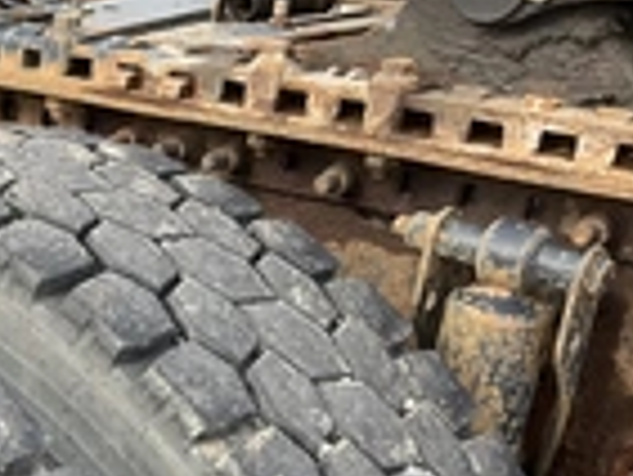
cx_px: -121
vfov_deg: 17.2
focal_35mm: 82
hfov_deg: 22.1
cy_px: 566
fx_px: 1501
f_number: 1.8
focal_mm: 3
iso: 25
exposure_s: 1/435
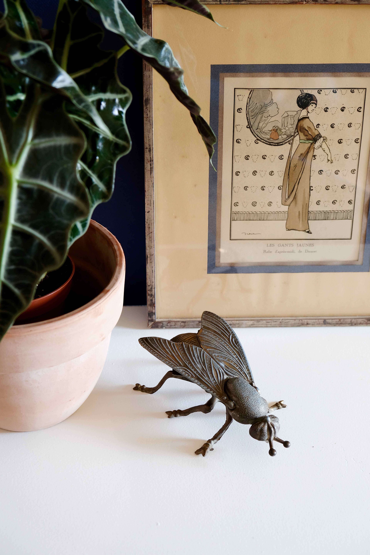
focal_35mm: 51
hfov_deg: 26.5
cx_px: 185
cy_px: 278
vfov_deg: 38.9
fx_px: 786
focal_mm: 34.3
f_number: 4
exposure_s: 1/60
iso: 1250
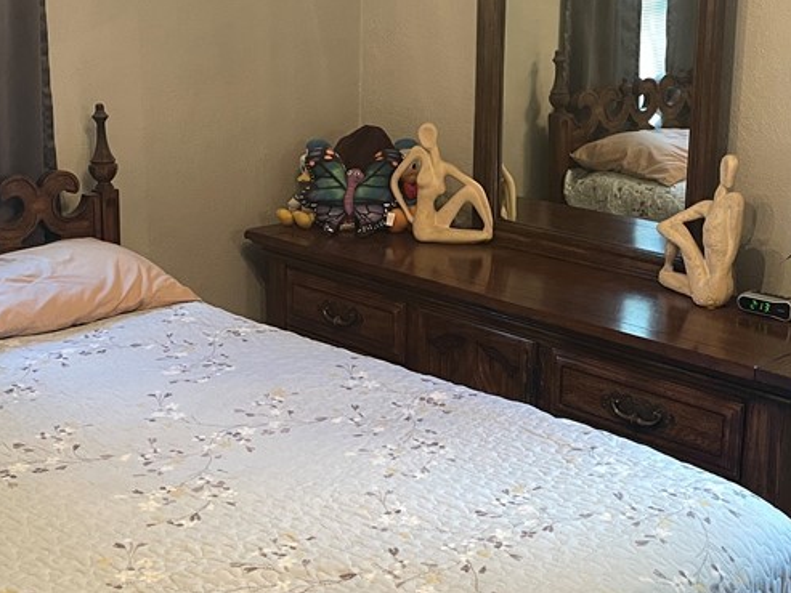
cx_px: 343
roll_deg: -0.7
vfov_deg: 26.9
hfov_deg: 35.5
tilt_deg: -11.5
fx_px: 1234
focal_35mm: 54
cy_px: 199
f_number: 1.6
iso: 250
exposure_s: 1/60
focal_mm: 4.2
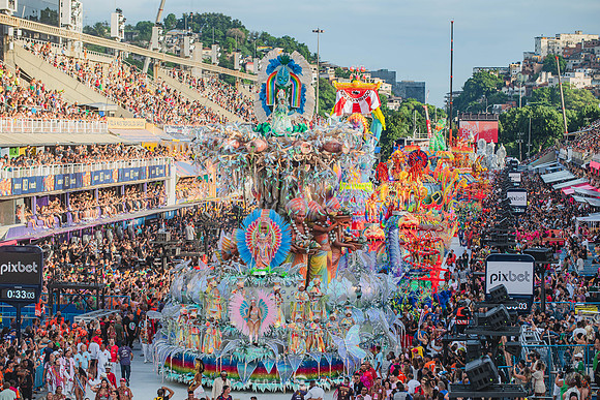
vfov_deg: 11.0
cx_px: 300
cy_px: 200
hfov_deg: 16.4
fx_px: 2084
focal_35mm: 125
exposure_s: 1/640
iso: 320
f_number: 5.6
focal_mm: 125
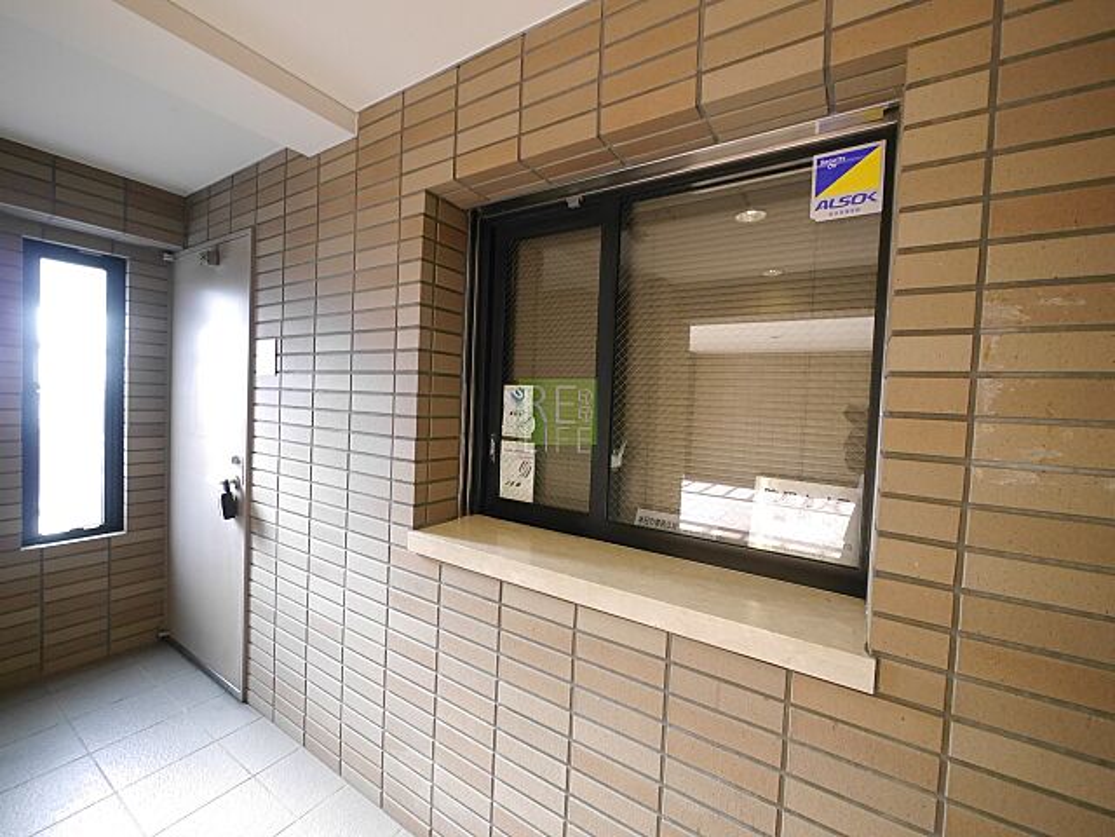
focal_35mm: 14
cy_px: 418
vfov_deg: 85.7
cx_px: 558
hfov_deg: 102.1
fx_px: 451
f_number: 4
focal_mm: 7
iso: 1250
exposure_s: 1/60
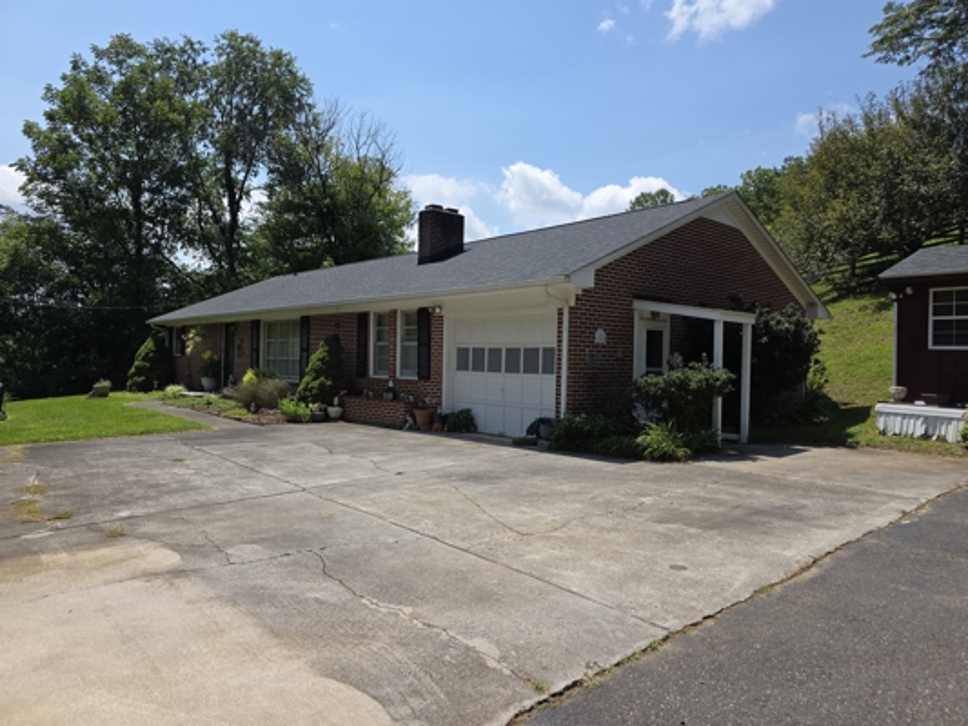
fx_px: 643
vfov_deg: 58.9
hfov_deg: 73.9
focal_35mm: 23
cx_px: 484
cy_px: 363
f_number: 1.7
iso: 12
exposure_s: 1/968
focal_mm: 6.3
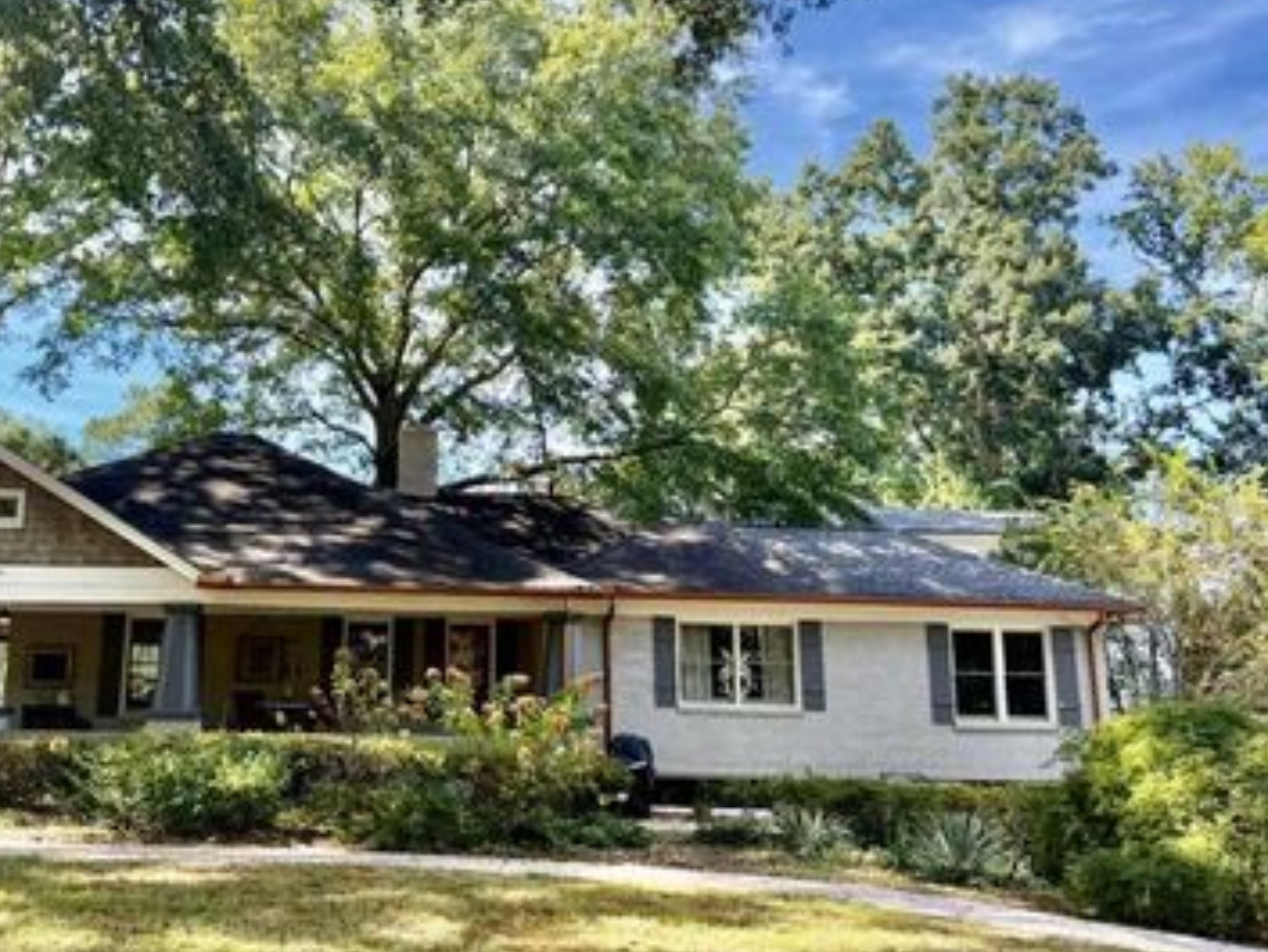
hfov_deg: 53.3
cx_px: 463
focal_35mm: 34
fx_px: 1246
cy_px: 447
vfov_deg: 41.8
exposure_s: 1/943
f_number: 1.78
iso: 100
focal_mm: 6.76
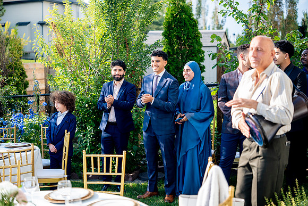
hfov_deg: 39.6
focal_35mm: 50
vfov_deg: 27.0
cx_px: 154
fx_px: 428
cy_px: 103
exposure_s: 1/2500
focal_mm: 50
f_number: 2
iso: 250
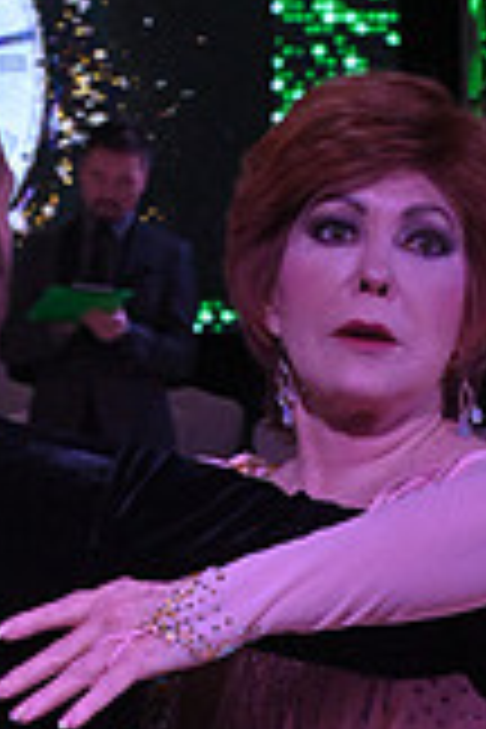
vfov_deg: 8.1
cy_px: 958
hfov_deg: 5.5
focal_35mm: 251
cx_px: 331
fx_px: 5082
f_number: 14
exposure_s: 1/320
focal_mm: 70
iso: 5000
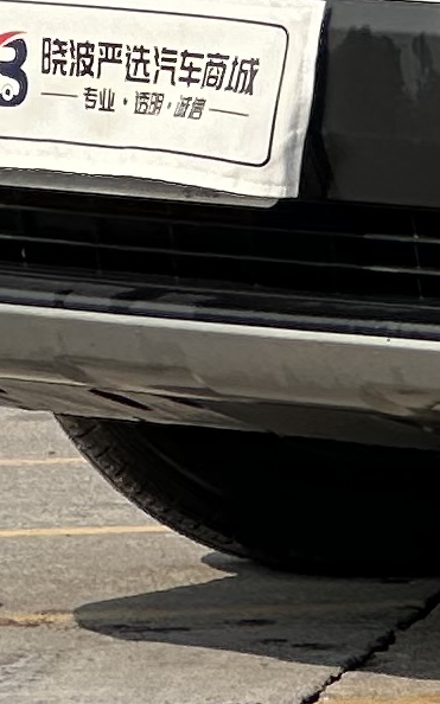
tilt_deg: +0.1
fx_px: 10634
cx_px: 1740
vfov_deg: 3.8
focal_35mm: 554
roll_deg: -0.4
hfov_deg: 2.3
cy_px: -591
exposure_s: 1/803
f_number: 2.8
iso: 32
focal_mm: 9
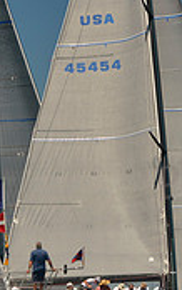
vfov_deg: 8.8
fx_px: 1886
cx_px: 70
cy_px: 94
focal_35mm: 238
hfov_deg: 5.5
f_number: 8
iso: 400
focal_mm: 70
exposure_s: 1/1250
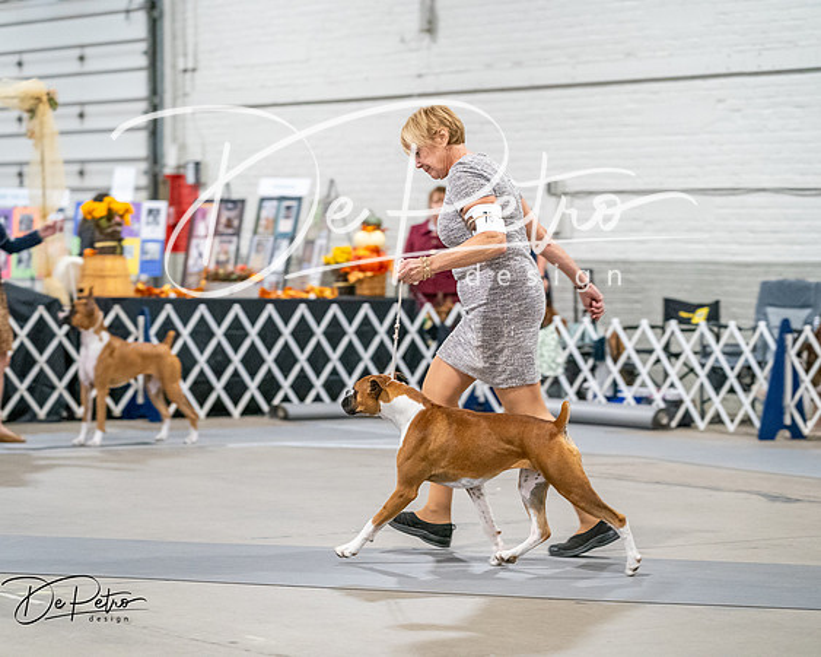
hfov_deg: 16.6
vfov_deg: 13.3
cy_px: 328
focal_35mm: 116
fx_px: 2818
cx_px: 410
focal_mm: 103
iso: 6400
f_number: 3.2
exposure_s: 1/250
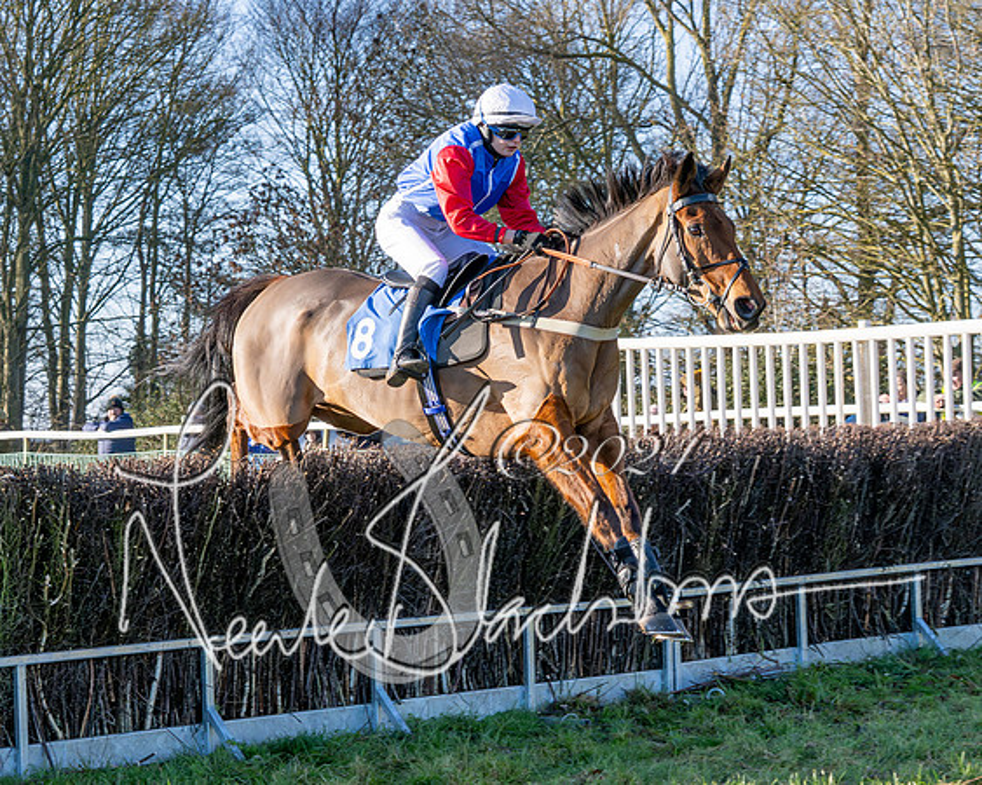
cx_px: 349
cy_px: 467
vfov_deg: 15.2
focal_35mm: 101
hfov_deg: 18.9
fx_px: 2942
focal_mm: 42
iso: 400
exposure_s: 1/1250
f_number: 5
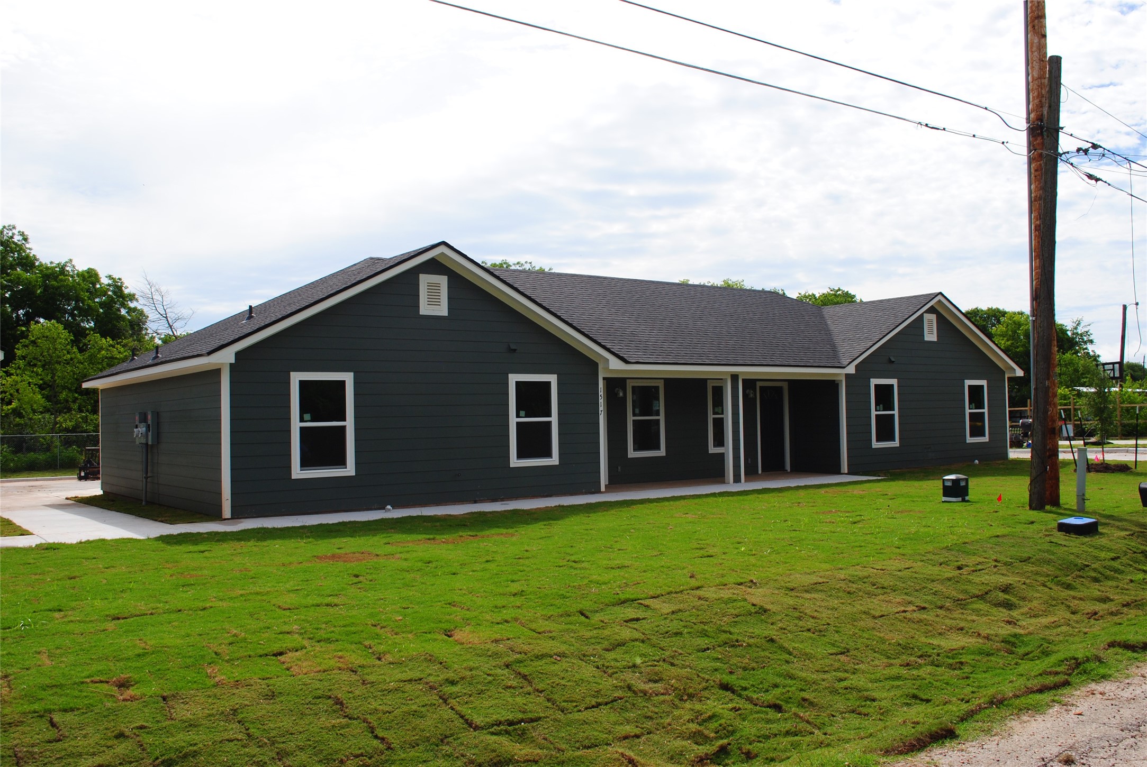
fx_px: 957
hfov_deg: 61.9
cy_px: 384
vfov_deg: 43.7
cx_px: 574
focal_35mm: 30
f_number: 10
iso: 180
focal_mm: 20
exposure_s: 1/250
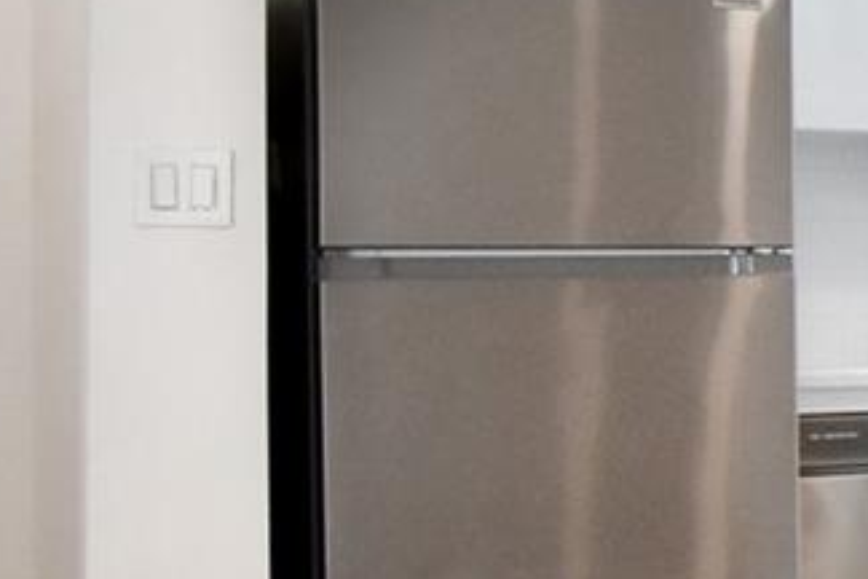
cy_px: 336
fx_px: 2511
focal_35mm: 104
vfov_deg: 13.1
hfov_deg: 12.7
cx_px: 2315
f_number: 11
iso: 640
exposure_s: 1/60
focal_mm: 11
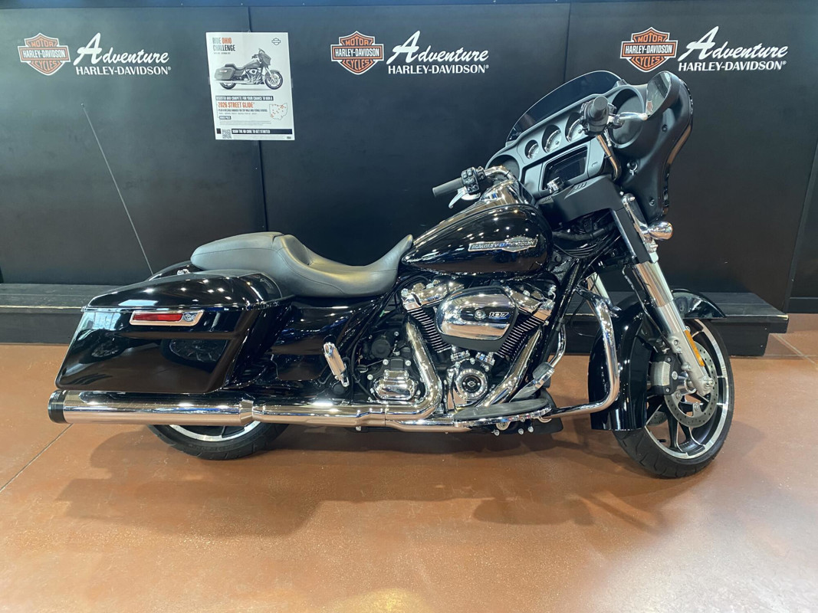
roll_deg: +0.7
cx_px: 409
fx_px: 614
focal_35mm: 26
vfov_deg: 53.1
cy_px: 306
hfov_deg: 67.3
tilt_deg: -20.7
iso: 320
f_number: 1.8
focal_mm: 4.25
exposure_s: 1/60
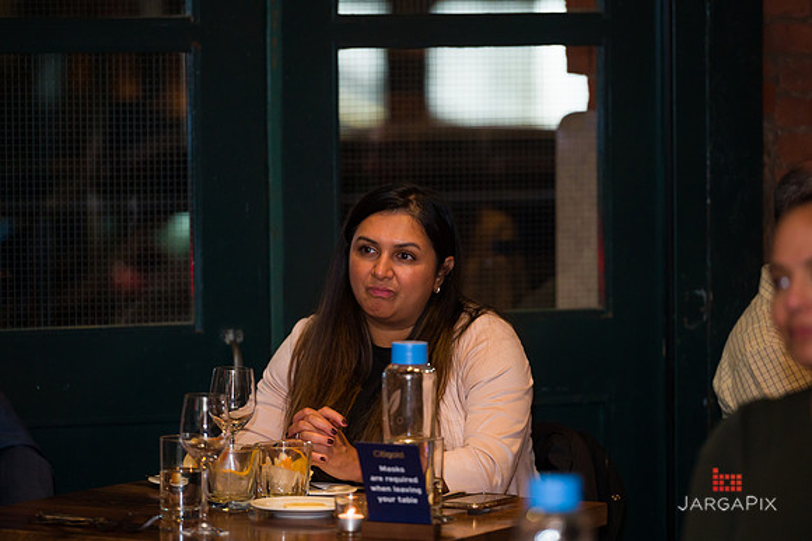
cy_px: 270
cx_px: 406
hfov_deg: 10.3
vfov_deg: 6.9
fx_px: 4508
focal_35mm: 200
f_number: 3.2
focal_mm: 200
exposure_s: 1/125
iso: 1600
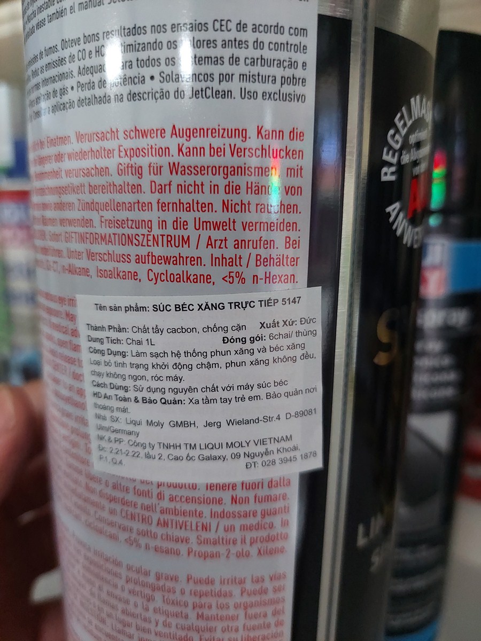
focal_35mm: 24
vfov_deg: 71.6
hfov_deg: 56.8
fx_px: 445
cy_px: 320
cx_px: 240
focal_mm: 5.23
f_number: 1.8
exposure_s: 1/60
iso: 400
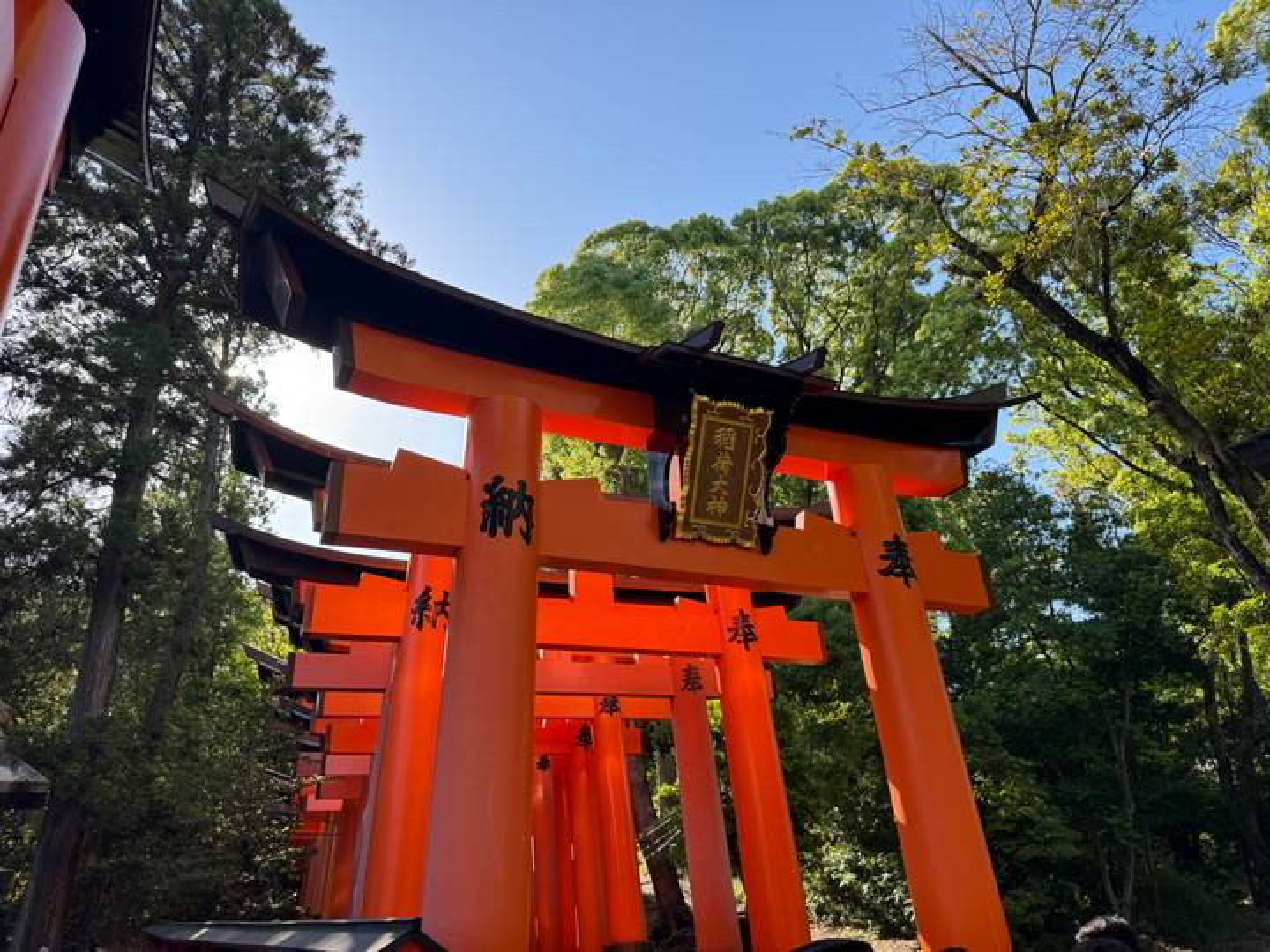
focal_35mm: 24
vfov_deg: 56.8
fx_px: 881
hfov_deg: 71.6
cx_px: 635
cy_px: 476
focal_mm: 6.76
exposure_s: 1/1193
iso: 80
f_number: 1.78
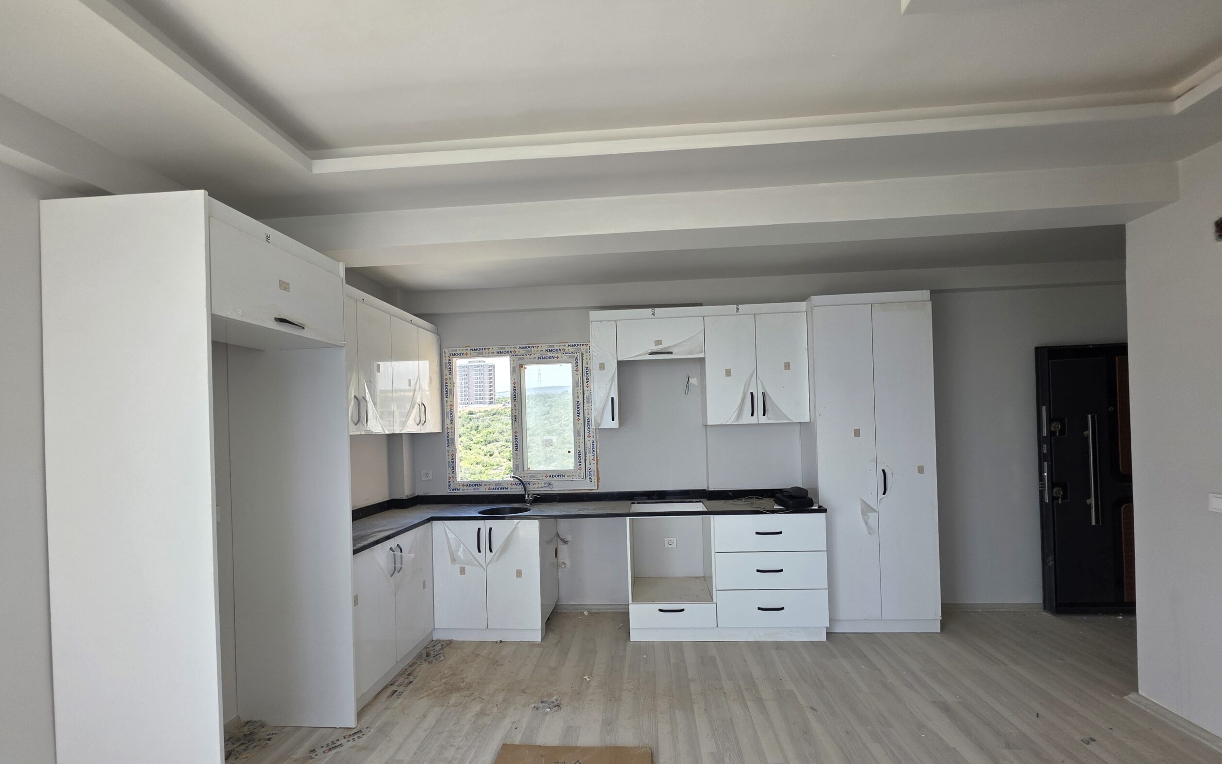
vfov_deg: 78.3
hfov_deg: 105.3
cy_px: 432
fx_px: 466
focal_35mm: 14
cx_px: 610
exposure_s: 1/359
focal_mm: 2.2
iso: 80
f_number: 1.9
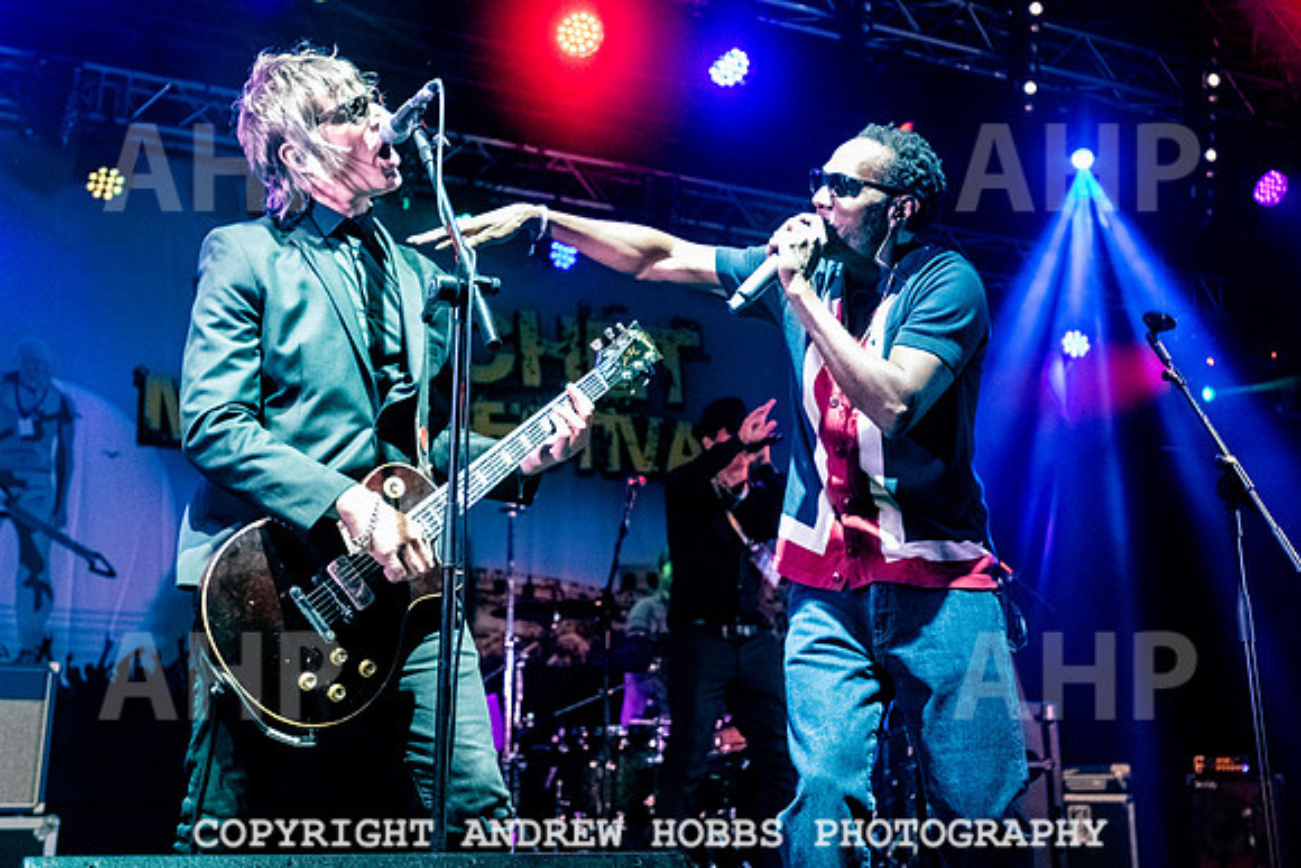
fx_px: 1970
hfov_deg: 36.4
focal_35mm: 54
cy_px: 192
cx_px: 796
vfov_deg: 24.5
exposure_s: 1/500
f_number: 4
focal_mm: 35
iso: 5000
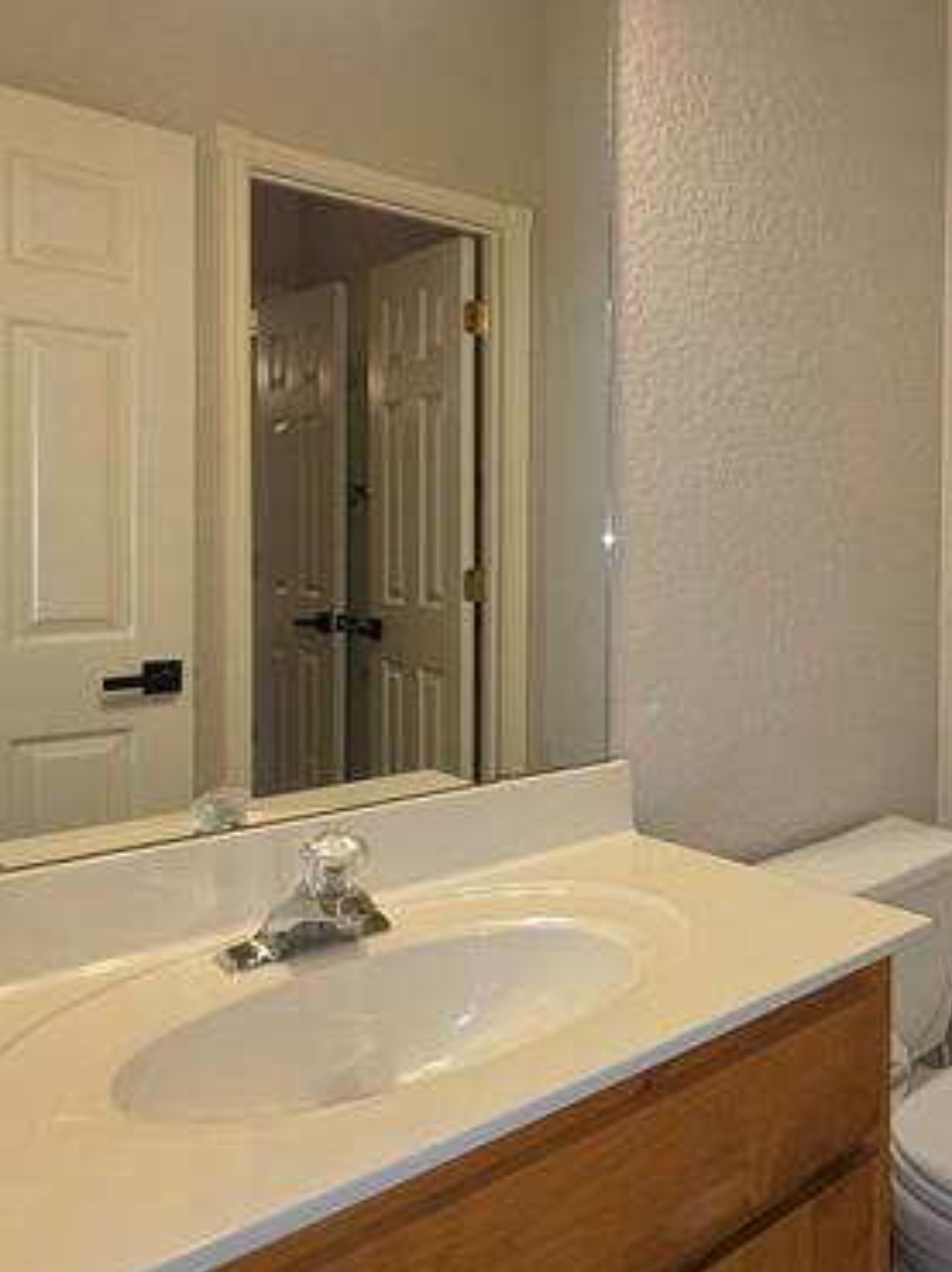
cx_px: 931
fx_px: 991
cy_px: 571
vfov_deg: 65.2
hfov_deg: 44.4
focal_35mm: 27
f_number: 1.9
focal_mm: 2.2
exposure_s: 1/60.2
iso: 80
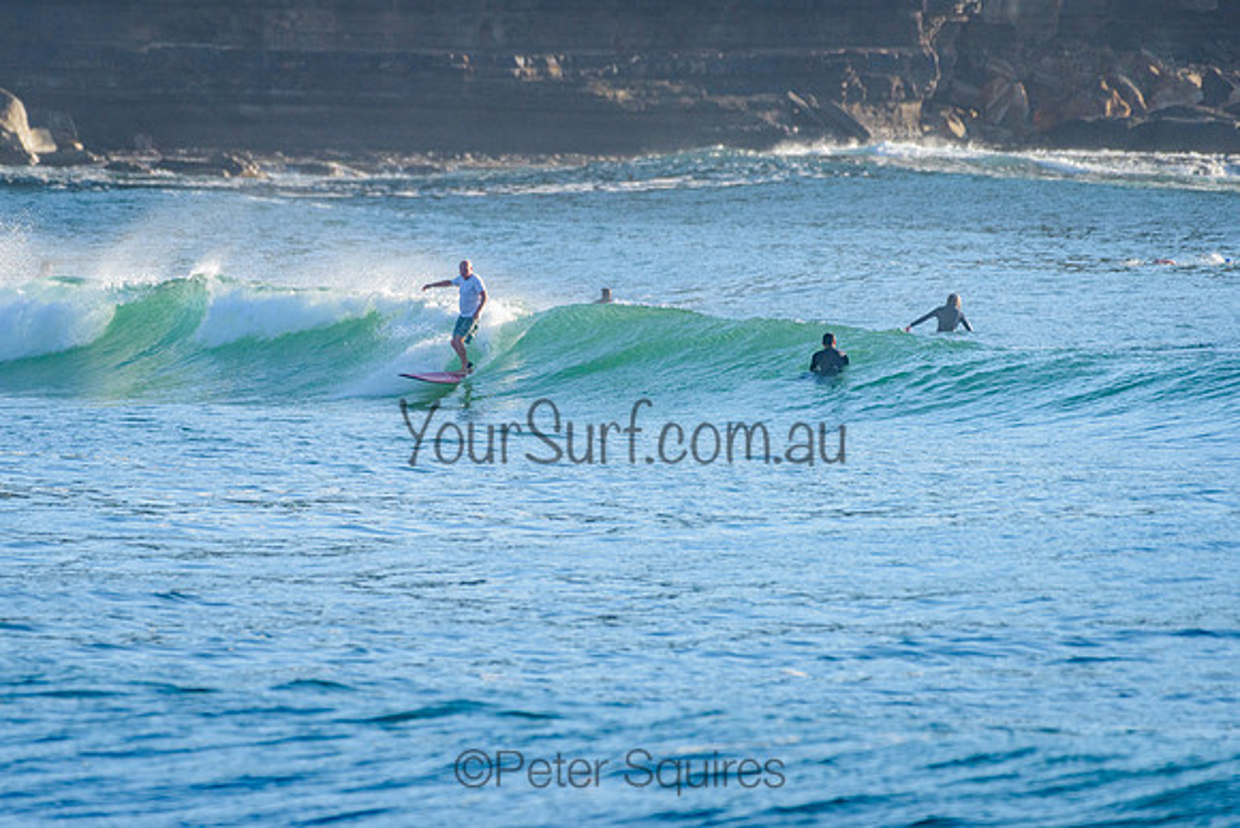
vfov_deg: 2.2
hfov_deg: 3.4
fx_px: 21110
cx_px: 487
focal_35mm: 613
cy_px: 358
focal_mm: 500
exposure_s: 1/2000
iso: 360
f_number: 5.6
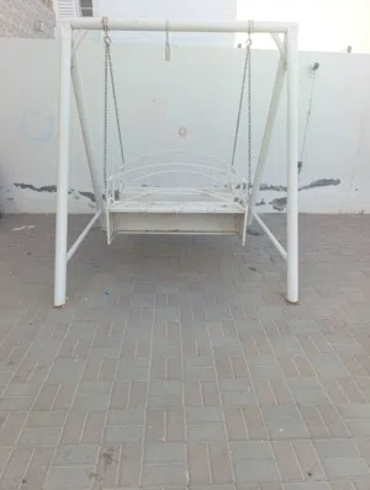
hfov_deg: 59.0
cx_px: 185
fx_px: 327
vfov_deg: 73.8
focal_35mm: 23
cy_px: 245
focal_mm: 6.14
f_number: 1.6
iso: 64
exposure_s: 1/100
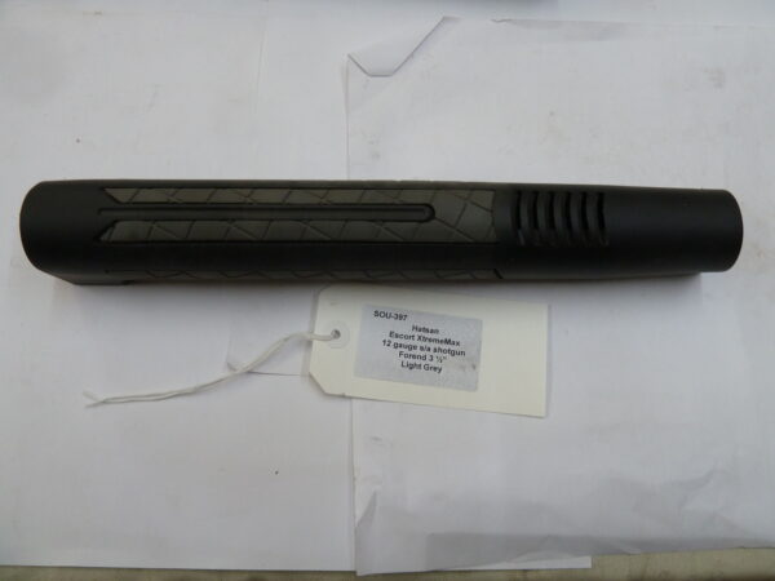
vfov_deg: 54.9
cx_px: 388
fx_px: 560
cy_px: 290
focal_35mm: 25
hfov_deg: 69.4
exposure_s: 1/30
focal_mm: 4.1
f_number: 3.3
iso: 160
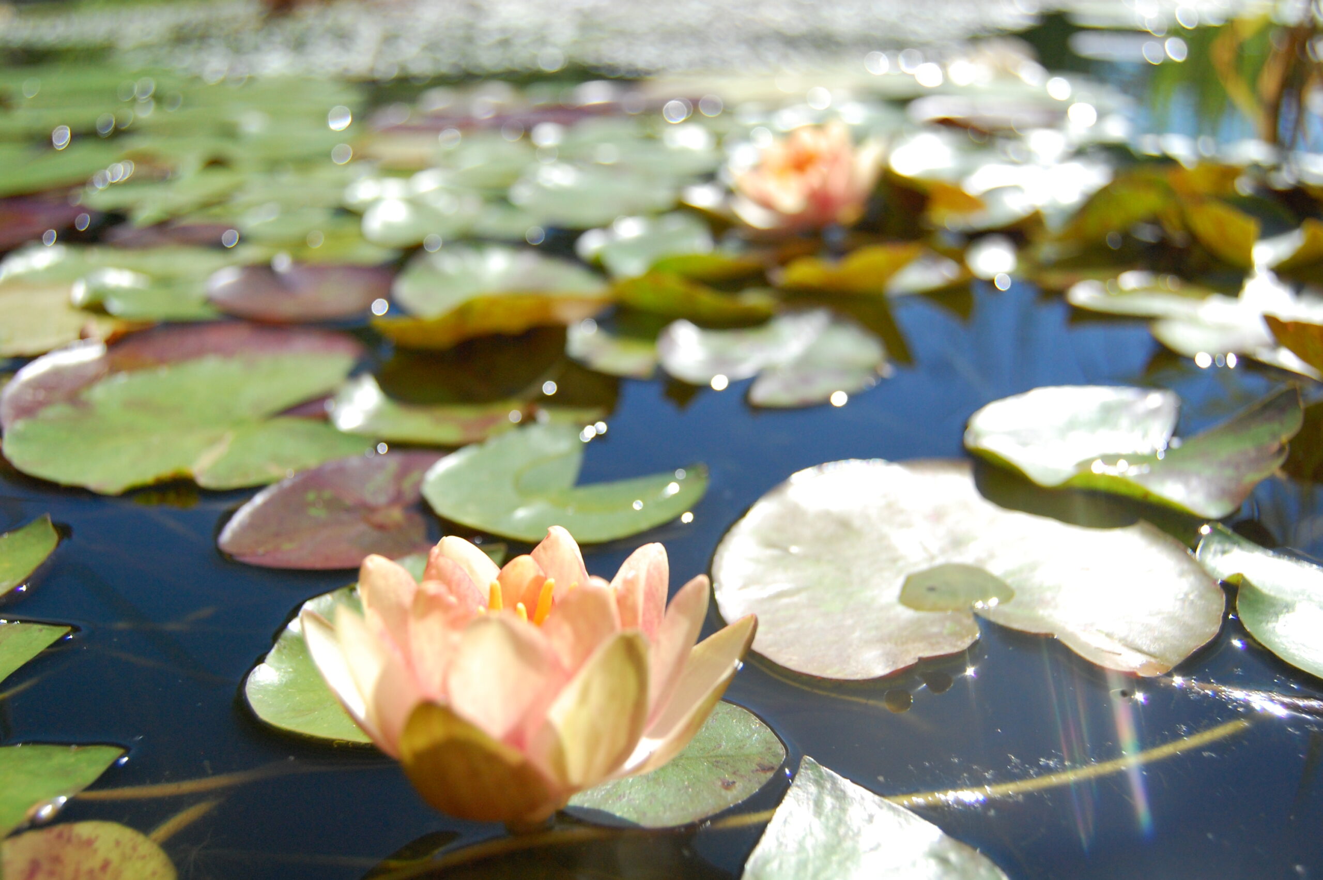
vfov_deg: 36.8
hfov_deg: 53.2
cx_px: 662
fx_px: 1322
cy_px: 440
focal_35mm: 36
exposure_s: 1/4000
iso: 800
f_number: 4
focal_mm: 24
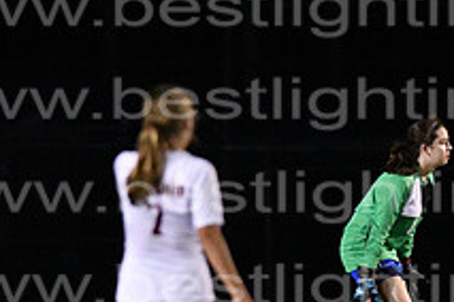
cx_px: 399
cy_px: 244
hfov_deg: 1.7
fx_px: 15473
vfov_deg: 1.1
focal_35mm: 1227
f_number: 3.5
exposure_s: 1/640
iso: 10000
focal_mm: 300
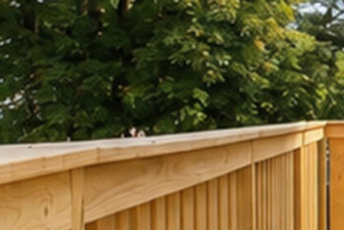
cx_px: 815
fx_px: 1042
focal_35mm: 109
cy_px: 109
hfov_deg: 13.7
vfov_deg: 12.6
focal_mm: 10
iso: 160
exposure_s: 1/60
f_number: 8
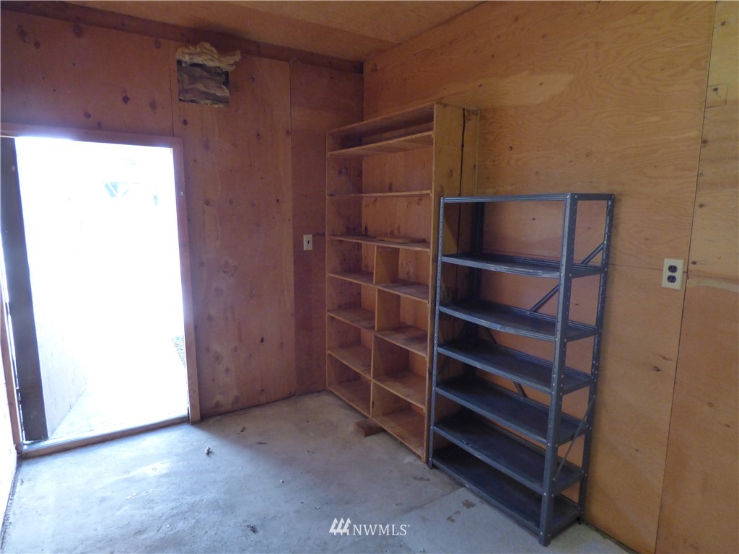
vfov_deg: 66.0
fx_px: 427
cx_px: 370
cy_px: 277
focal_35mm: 20
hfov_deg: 81.7
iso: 400
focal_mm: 3.58
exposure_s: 1/60
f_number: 2.8
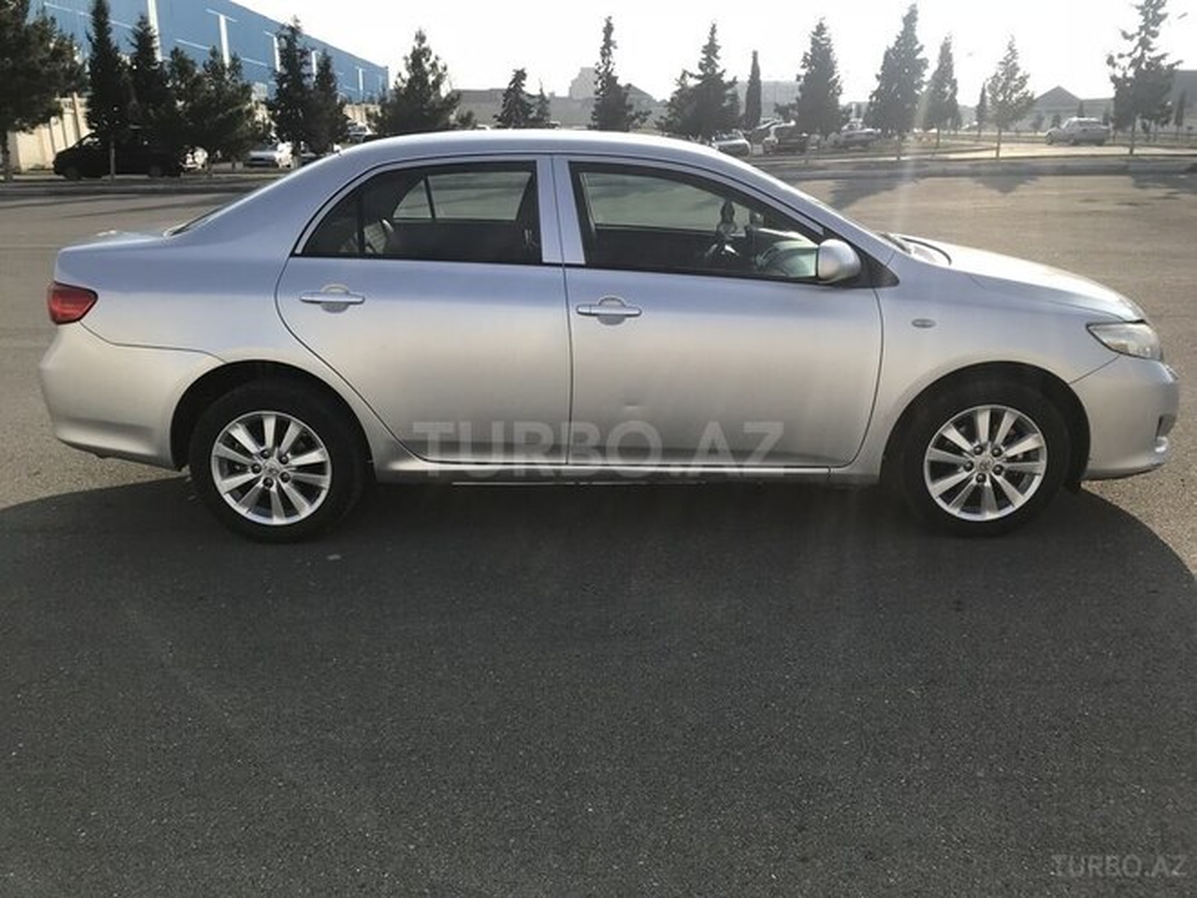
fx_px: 968
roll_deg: -1.2
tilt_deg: -17.4
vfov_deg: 49.7
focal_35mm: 28
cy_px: 449
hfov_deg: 63.4
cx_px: 598
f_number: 1.8
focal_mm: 3.99
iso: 20
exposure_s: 1/1773
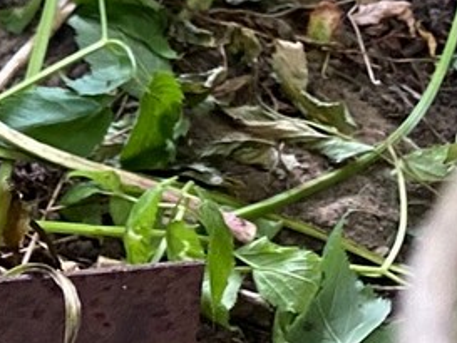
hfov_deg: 12.7
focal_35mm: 137
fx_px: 1809
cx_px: -449
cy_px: -371
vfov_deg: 9.9
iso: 250
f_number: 1.8
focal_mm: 4.25
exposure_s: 1/60
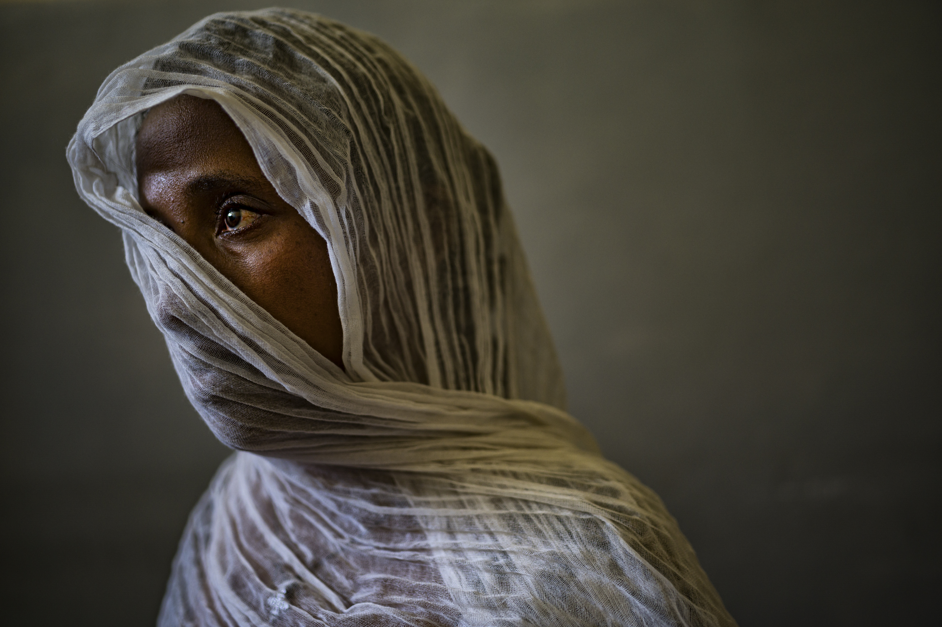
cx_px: 471
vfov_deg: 37.8
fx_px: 915
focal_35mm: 35
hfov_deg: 54.5
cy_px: 314
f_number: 1.8
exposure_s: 1/100
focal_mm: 35
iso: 160
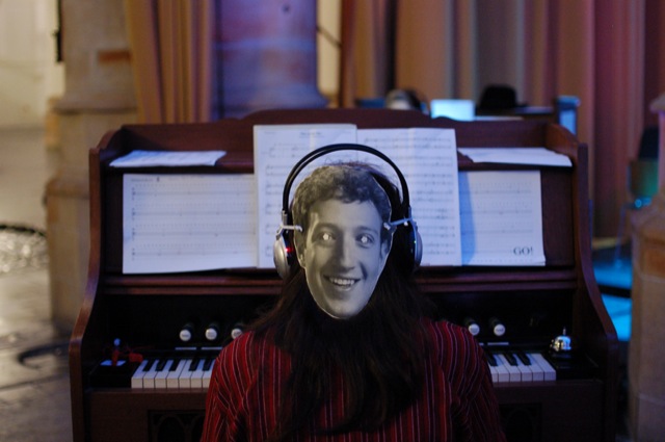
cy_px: 221
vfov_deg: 25.7
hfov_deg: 37.9
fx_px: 969
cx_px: 332
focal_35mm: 52
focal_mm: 35
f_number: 2
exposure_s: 1/15
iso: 1600
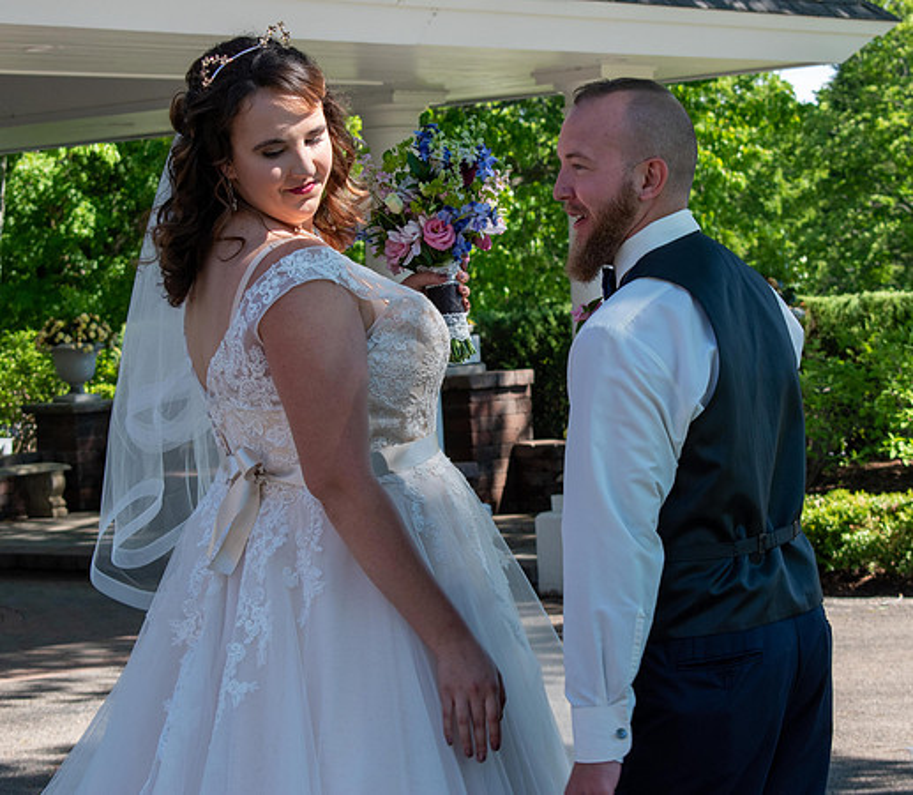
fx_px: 2956
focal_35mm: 106
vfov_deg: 15.3
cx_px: 520
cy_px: 365
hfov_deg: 17.6
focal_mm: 55
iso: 280
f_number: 8
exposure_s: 1/250
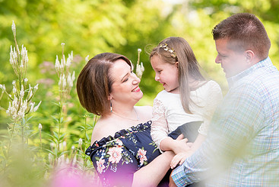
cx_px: 172
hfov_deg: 7.9
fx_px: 2023
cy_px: 113
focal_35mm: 261
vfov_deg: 5.3
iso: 250
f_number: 4
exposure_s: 1/500
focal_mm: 165
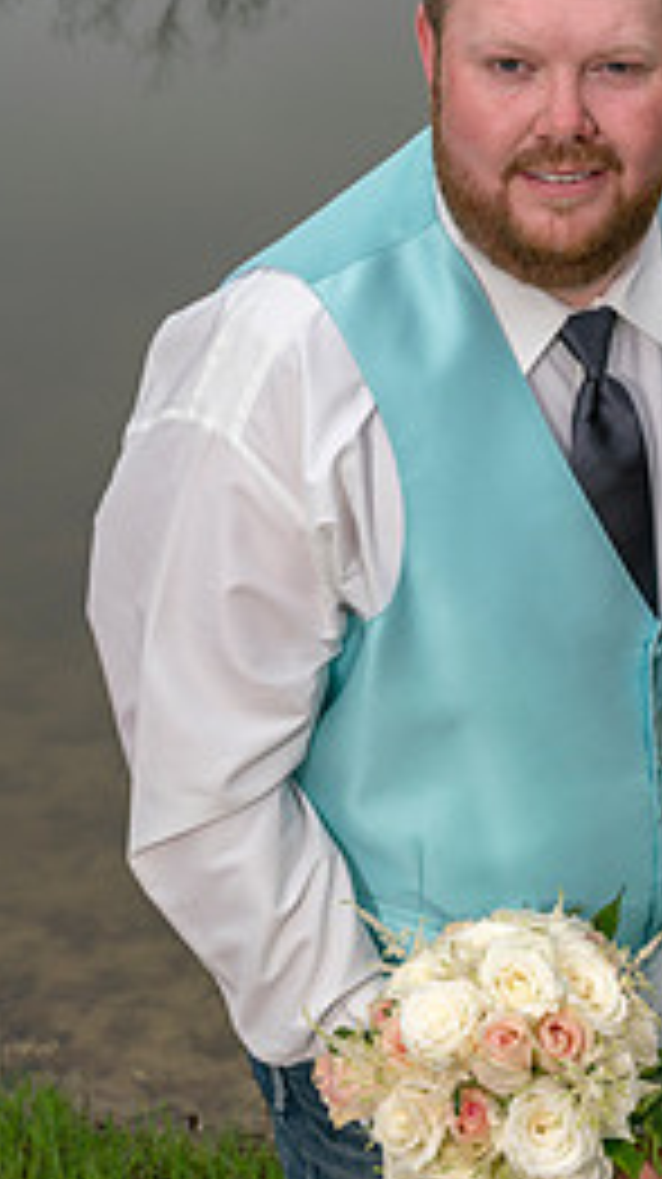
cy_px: 608
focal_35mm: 81
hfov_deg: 14.6
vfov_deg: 26.2
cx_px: 662
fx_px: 2533
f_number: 7.1
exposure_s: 1/800
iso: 320
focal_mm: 45
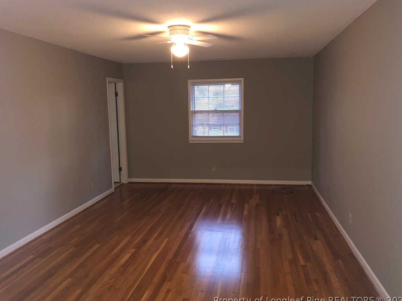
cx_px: 203
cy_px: 151
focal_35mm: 29
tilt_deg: -7.8
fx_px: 337
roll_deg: +0.6
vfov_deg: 48.2
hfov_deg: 61.7
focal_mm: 4
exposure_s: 1/9
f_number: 1.8
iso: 125
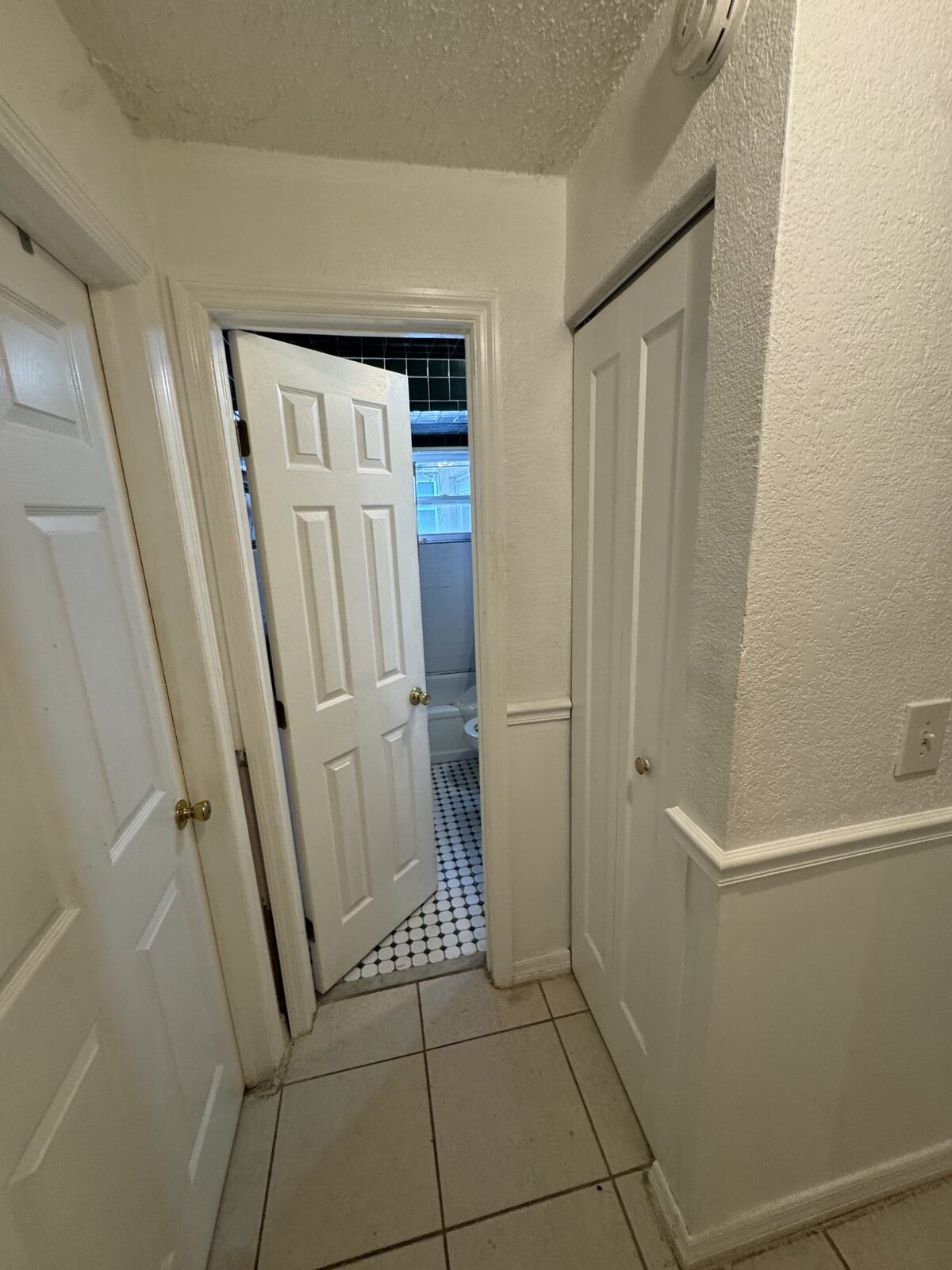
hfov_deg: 85.7
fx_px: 513
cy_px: 635
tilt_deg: -10.1
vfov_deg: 102.1
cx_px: 476
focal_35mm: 14
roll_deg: +2.7
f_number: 2.2
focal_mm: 2.22
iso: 200
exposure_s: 1/60
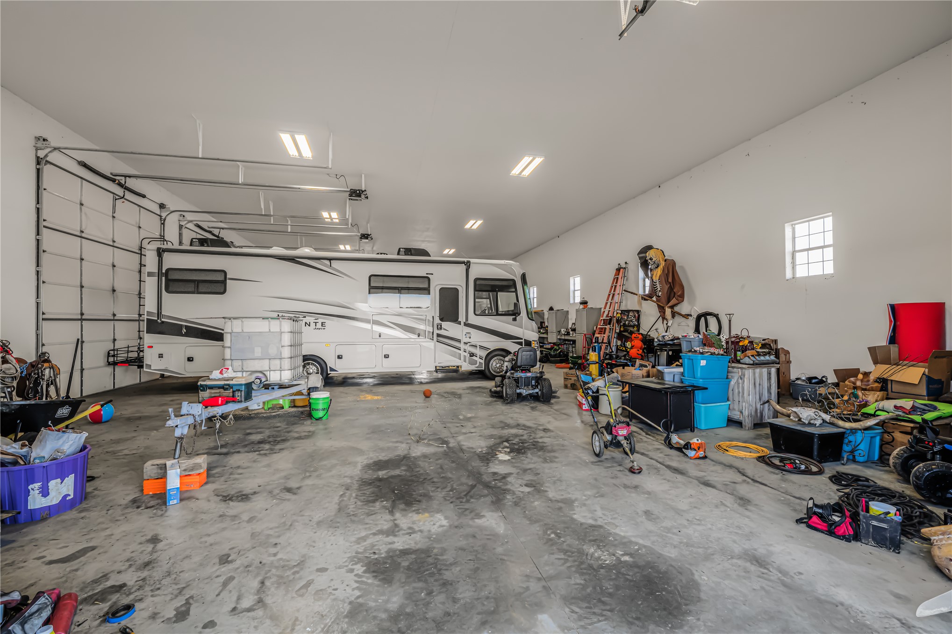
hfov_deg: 104.3
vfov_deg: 81.1
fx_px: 370
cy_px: 317
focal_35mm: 14
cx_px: 476
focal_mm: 14
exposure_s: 1/100
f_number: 8
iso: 2000
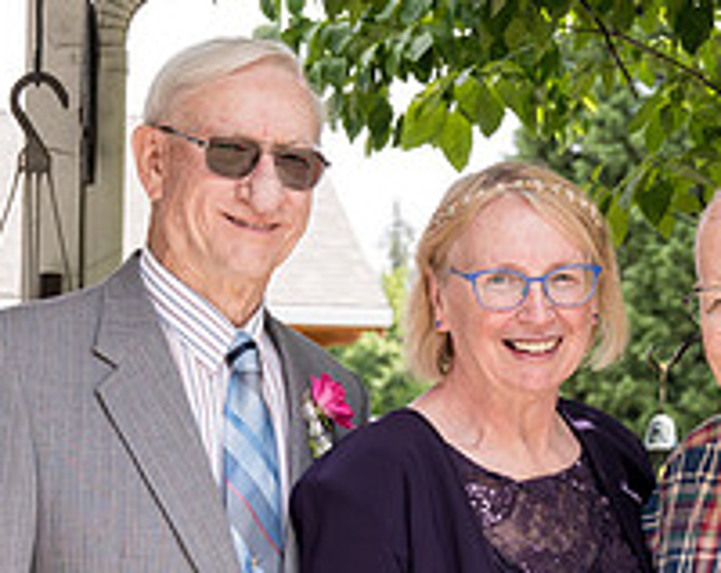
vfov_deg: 10.7
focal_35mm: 143
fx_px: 3044
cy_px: 407
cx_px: 528
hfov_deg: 13.5
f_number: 5
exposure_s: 1/500
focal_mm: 45
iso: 400
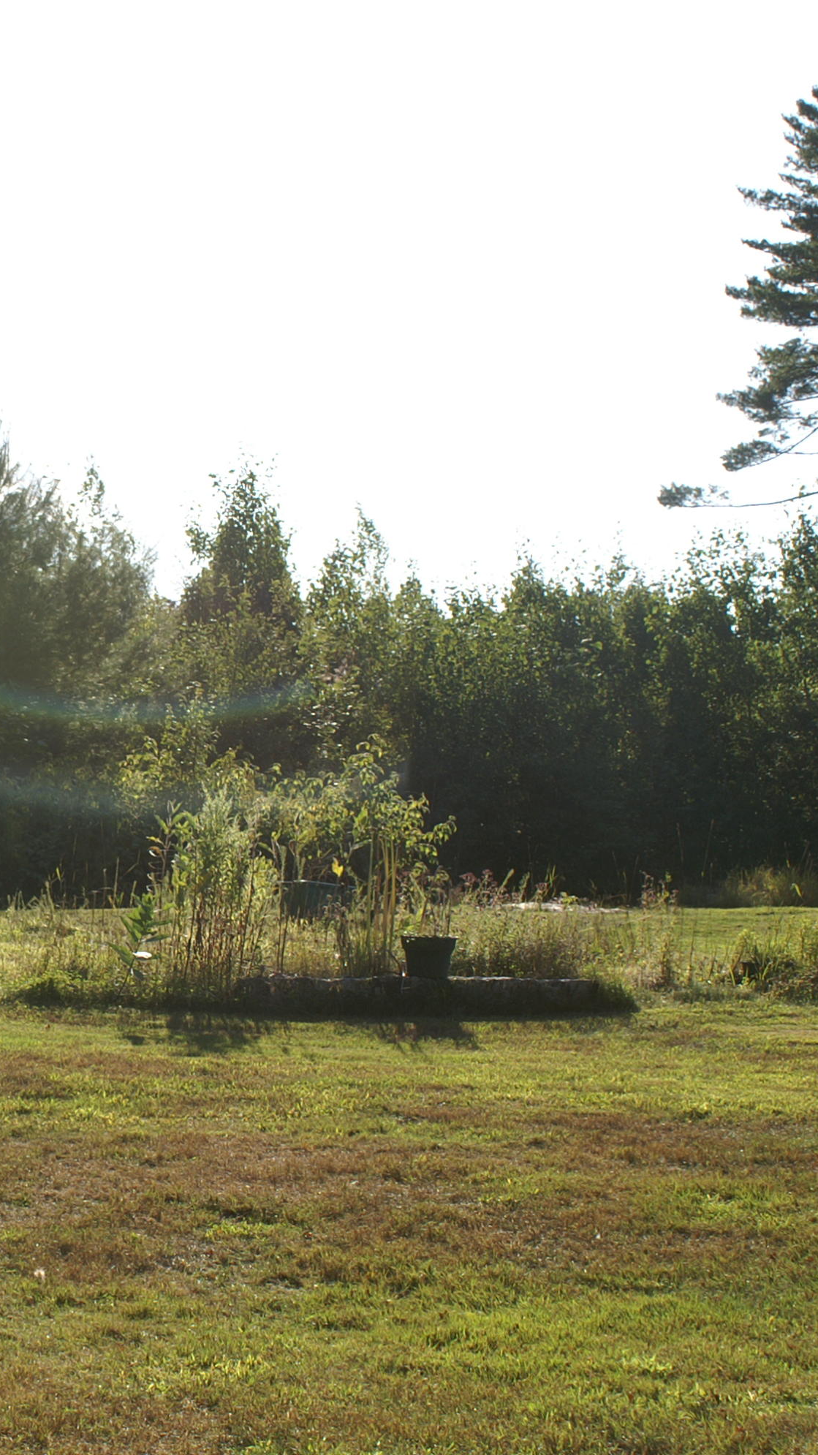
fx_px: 2738
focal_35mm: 71
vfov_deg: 29.7
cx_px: -43
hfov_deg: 16.6
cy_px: 728
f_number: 9
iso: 100
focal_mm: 30
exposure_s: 1/250
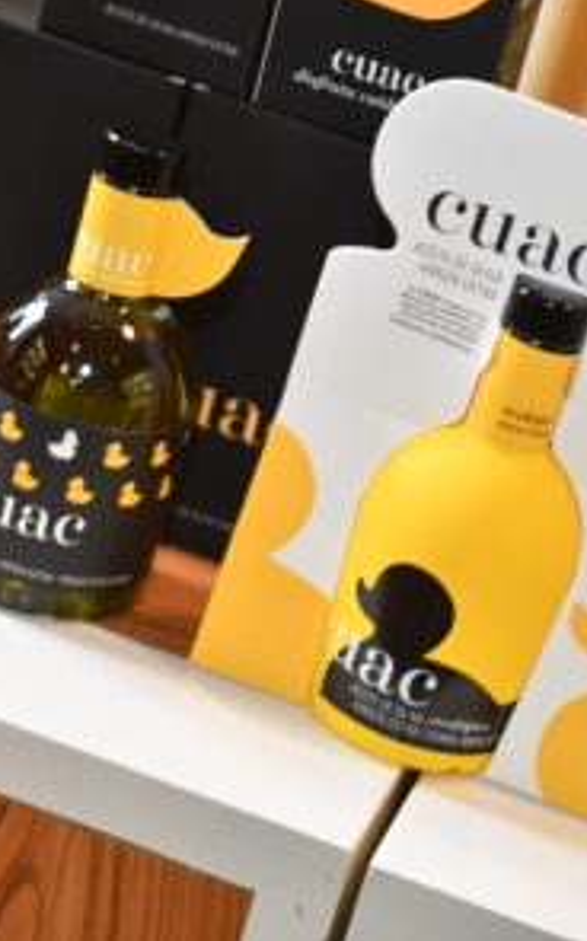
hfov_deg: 10.2
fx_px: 3275
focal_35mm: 128
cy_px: 467
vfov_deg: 16.4
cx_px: 440
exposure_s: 1/50
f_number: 2.8
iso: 800
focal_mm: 55
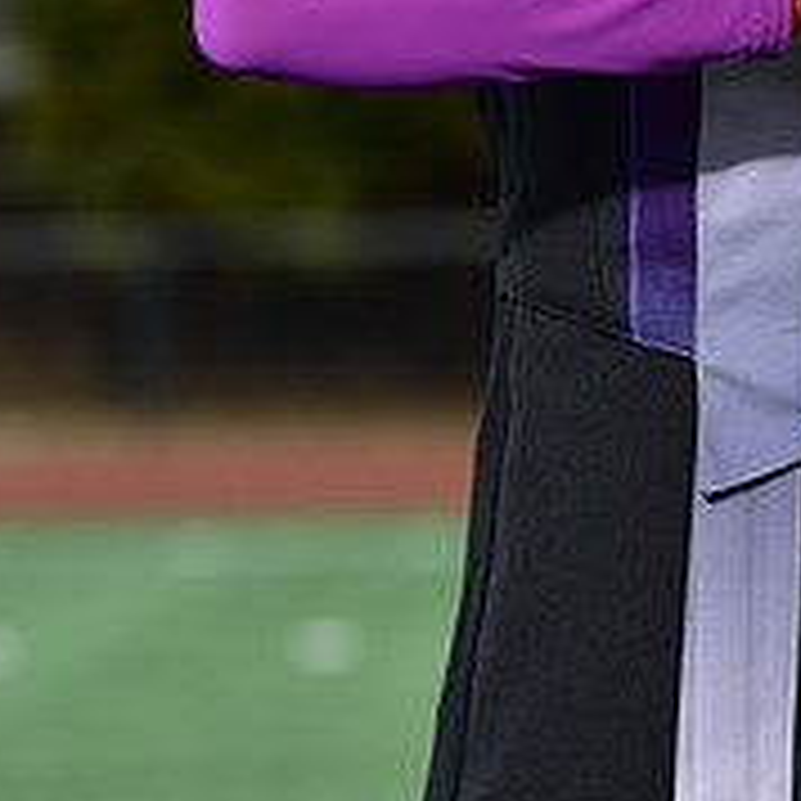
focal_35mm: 458
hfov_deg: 3.8
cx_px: 799
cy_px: -374
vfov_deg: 3.8
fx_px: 11990
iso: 500
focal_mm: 165
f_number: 5
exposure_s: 1/200
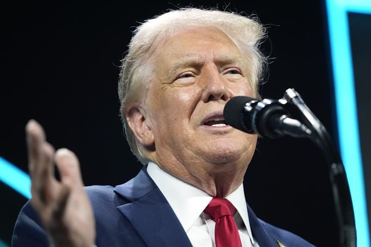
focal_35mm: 280
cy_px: 124
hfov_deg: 7.4
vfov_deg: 4.9
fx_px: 2885
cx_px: 186
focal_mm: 280
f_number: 4
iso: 4000
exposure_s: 1/640
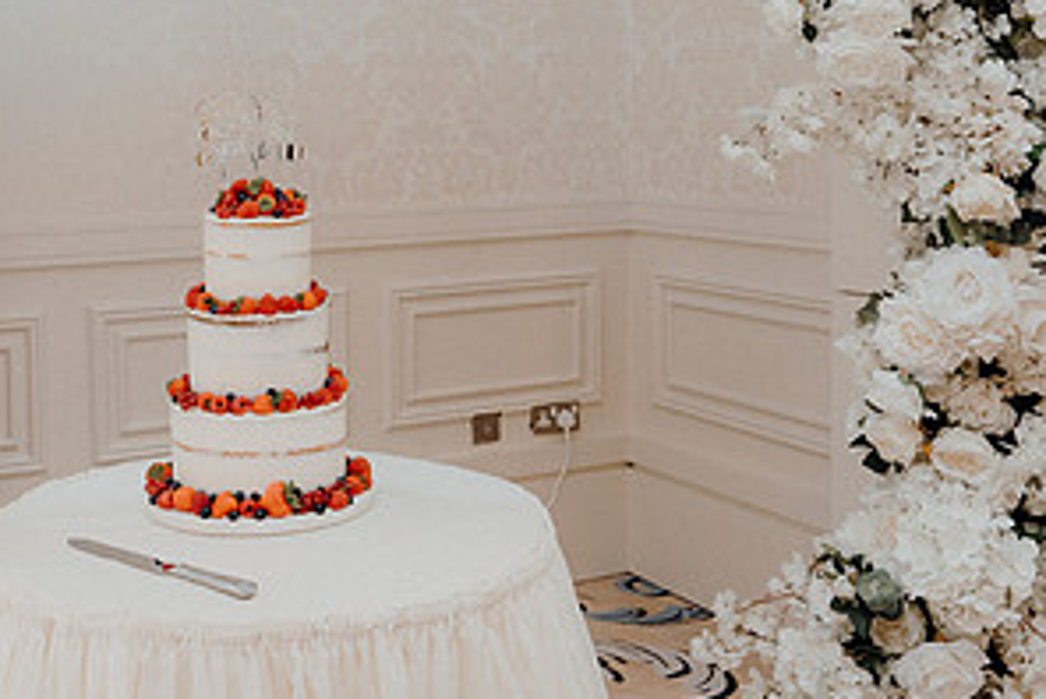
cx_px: 315
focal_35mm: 47
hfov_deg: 41.1
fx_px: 1367
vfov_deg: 28.3
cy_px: 182
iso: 1000
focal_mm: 24
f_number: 3.5
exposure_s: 1/160
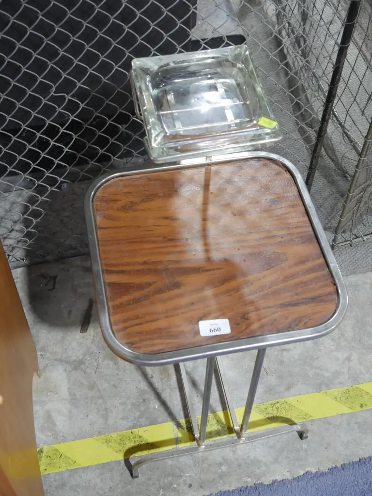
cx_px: 186
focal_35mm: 48
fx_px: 688
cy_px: 248
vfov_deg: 39.7
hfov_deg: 30.3
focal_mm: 24
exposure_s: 1/60
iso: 1600
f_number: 5.2
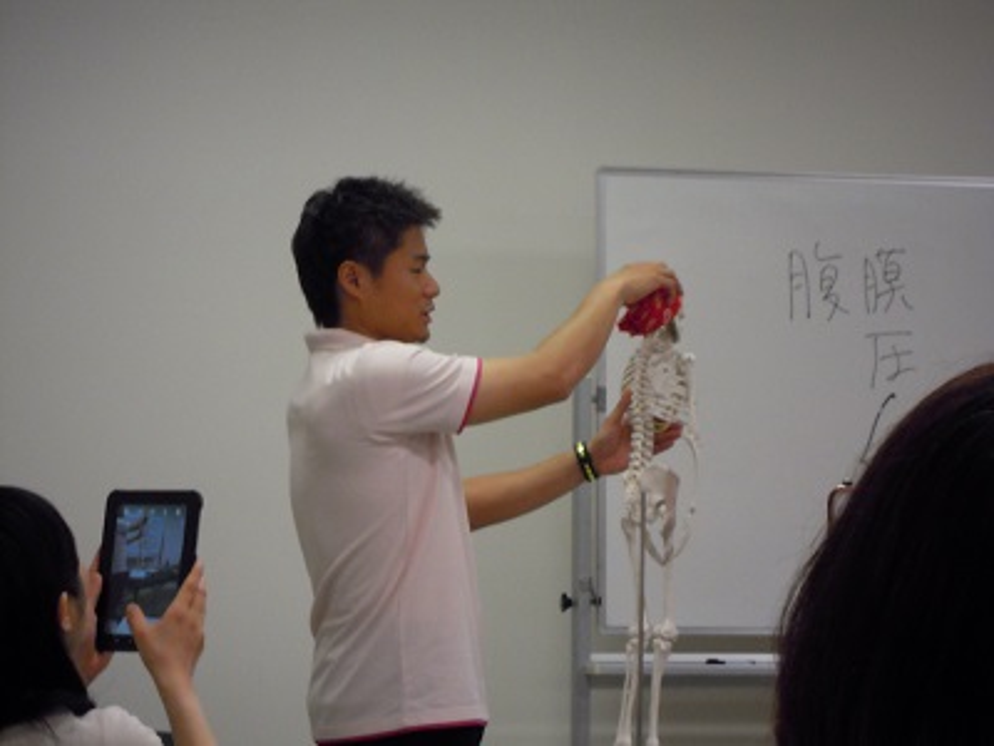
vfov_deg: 10.6
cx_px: 497
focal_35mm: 140
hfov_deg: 14.1
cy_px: 373
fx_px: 4020
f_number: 6.6
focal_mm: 25
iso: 500
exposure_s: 1/25
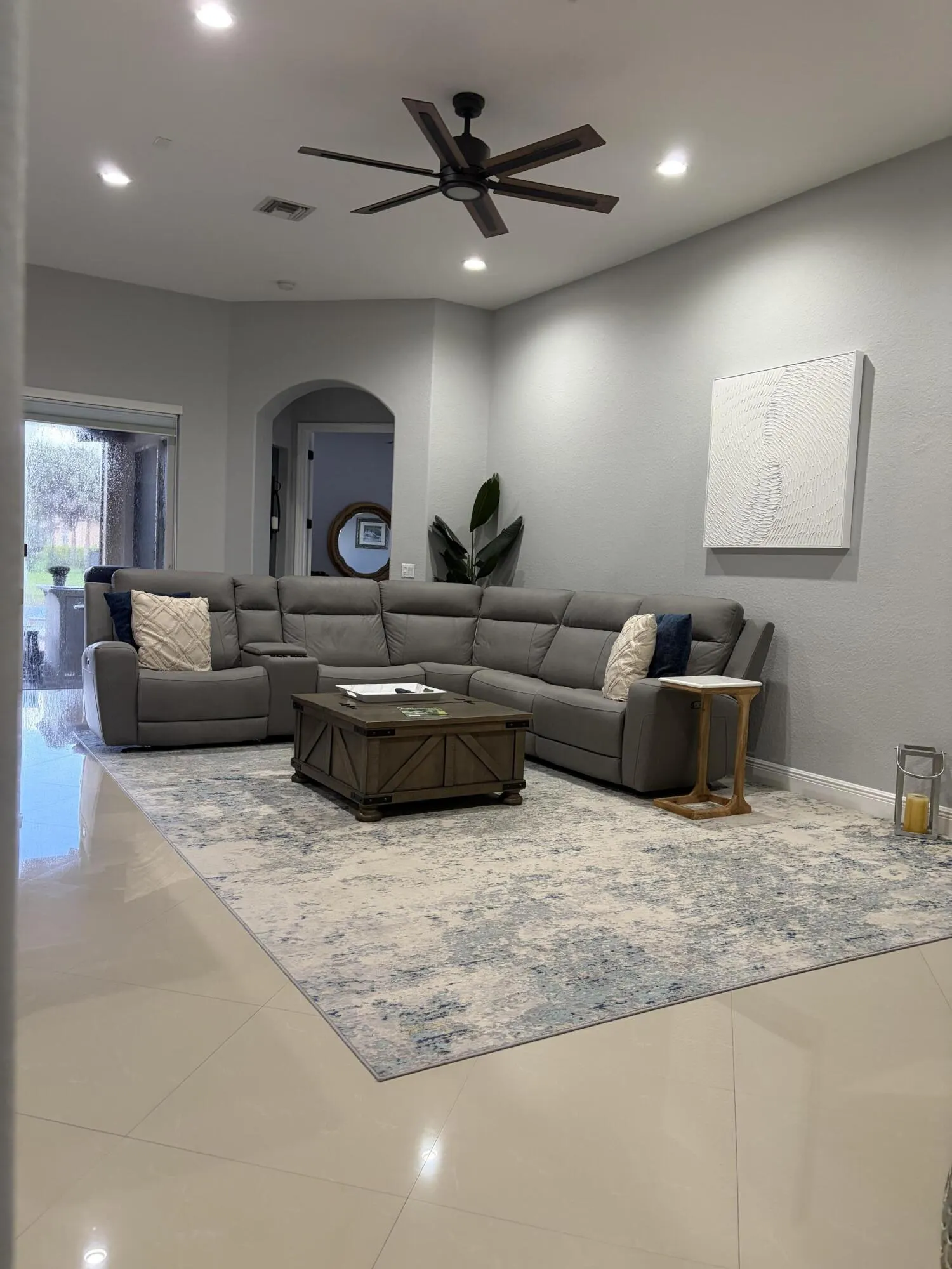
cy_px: 634
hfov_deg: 53.1
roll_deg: -4.0
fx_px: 953
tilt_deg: -4.5
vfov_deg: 67.3
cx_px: 476
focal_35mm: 26
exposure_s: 1/60
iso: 200
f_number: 1.6
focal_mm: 5.96
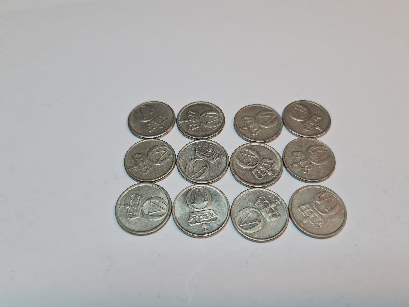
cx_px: 204
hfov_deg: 67.3
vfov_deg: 53.1
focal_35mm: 26
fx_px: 307
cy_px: 154
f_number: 1.8
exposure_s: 1/102
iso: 50
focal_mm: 5.4
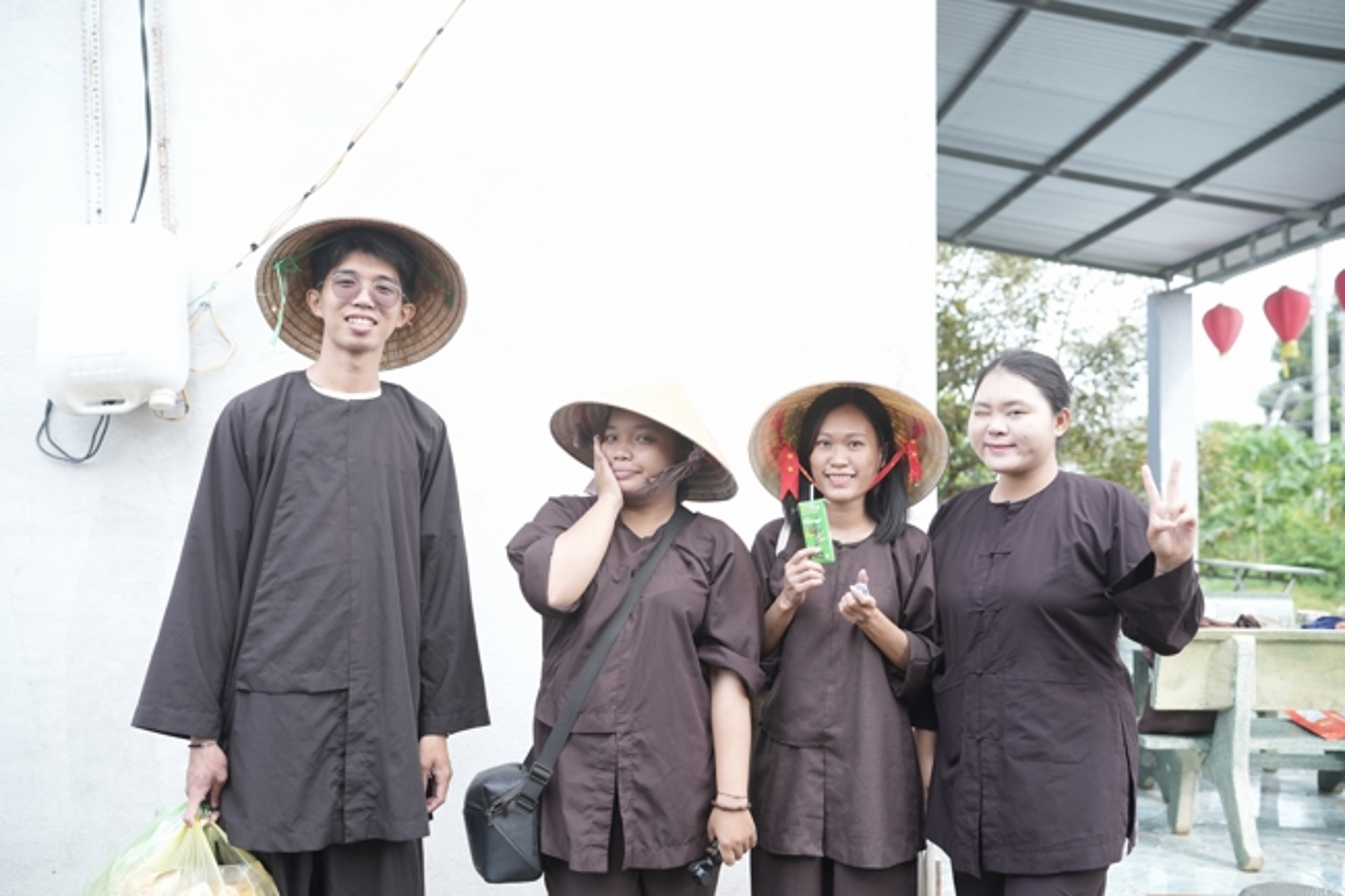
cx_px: 672
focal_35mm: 35
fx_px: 1307
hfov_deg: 54.4
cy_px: 448
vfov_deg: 37.8
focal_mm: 35
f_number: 3.2
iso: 640
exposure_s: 1/500
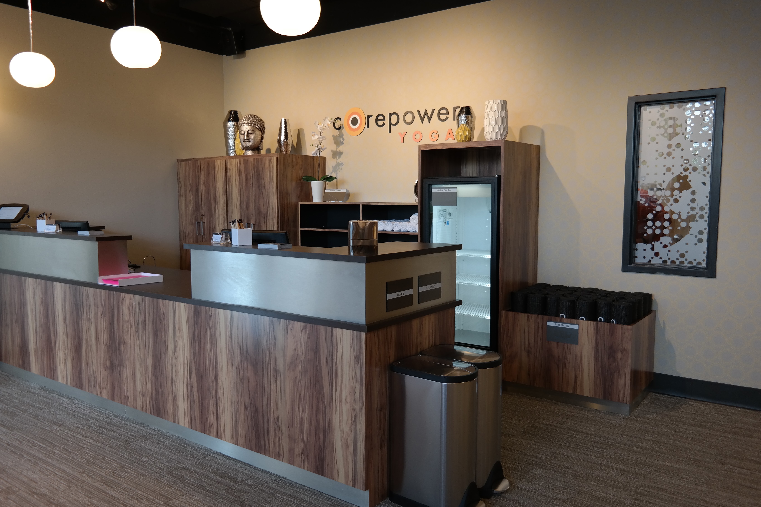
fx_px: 571
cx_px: 380
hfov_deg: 67.4
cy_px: 254
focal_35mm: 27
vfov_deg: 47.9
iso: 200
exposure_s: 1/40
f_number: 3.5
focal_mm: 18
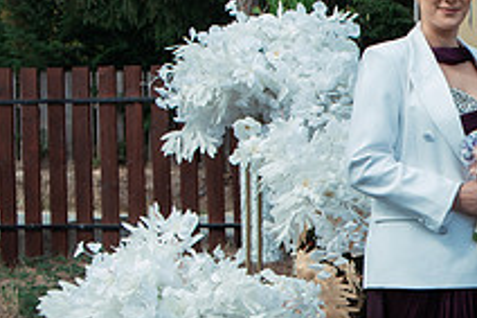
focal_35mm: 108
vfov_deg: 12.6
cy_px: 236
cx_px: 620
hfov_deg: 17.7
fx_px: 1430
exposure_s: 1/800
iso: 320
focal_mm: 35
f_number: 6.3
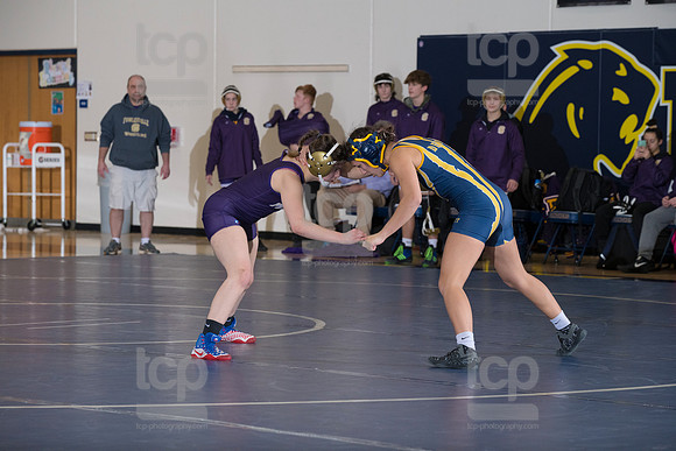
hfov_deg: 15.8
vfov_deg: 10.6
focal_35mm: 130
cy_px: 226
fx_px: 2442
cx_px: 338
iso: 1250
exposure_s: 1/250
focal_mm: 130
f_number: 5.6
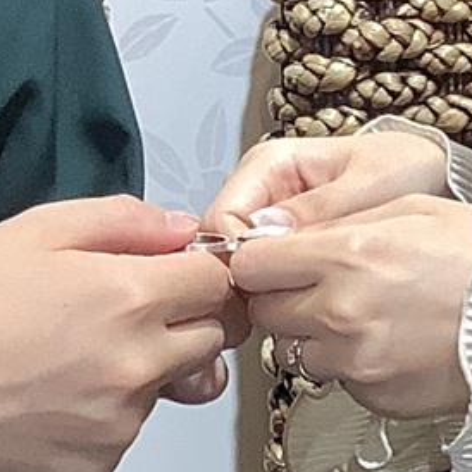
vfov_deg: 37.5
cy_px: 258
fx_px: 694
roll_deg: +0.4
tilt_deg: -9.2
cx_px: 217
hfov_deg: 37.5
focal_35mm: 45
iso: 50
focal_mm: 3.3
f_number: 2.4
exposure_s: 1/60
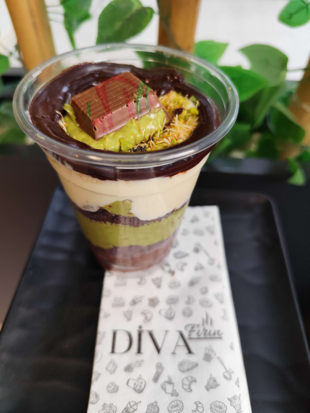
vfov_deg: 73.9
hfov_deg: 58.9
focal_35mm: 23
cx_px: 155
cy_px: 206
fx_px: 275
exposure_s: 1/100
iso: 200
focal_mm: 6.14
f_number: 1.65
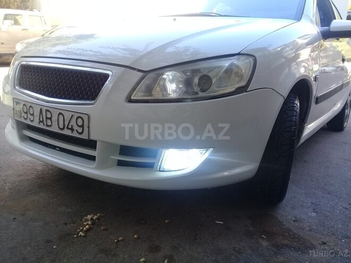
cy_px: 132
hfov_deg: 58.4
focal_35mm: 31
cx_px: 176
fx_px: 314
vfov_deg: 45.4
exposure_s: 1/106
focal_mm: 3.3
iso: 50
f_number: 2.2
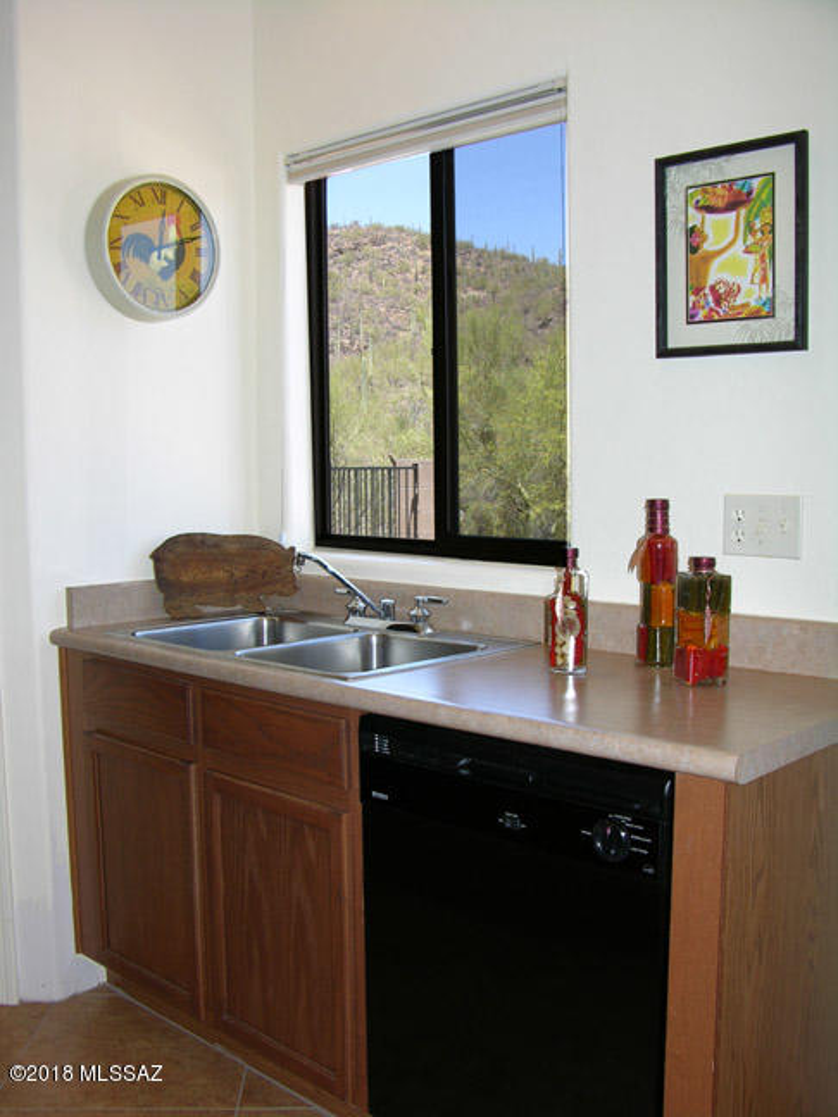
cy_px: 558
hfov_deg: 40.7
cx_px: 419
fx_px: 1130
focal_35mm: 35
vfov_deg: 52.6
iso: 50
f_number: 3.5
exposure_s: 1/60
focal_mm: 8.9
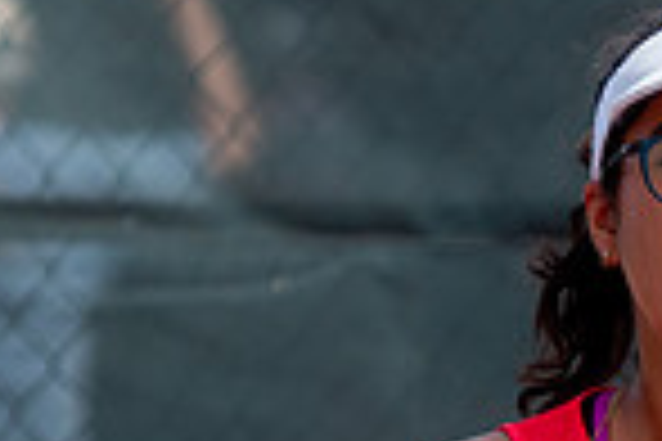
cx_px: 699
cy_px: 542
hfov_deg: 1.8
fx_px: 20815
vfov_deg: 1.2
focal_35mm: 1132
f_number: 3.2
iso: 200
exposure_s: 1/1600
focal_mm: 115
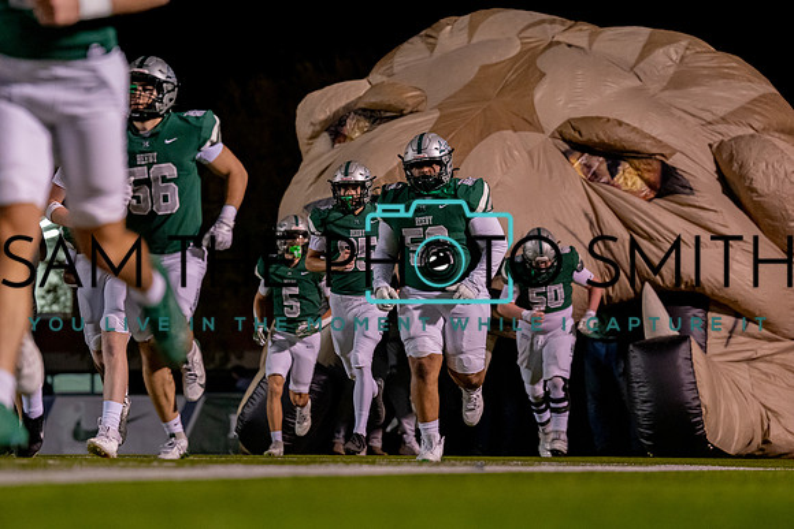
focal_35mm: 173
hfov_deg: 11.8
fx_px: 3826
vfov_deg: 7.9
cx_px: 347
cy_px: 262
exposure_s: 1/1000
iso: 3200
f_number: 2.8
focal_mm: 126
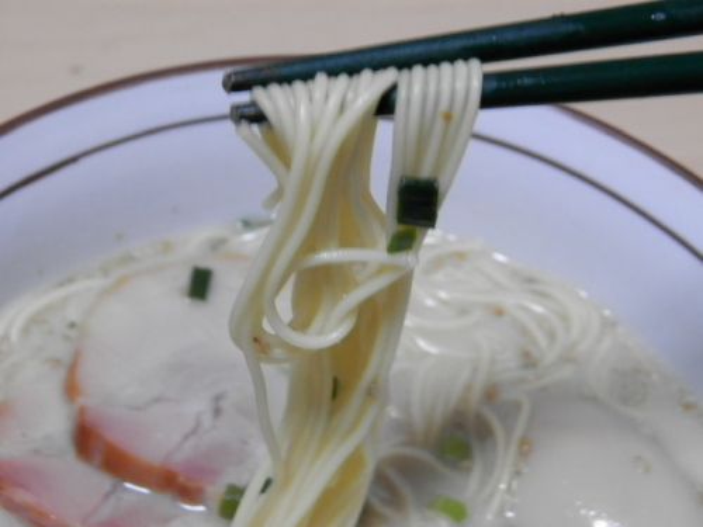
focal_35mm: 82
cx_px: 352
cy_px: 264
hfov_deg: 23.8
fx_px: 1665
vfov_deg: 18.0
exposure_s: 1/15
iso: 400
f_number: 4.2
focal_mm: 14.6
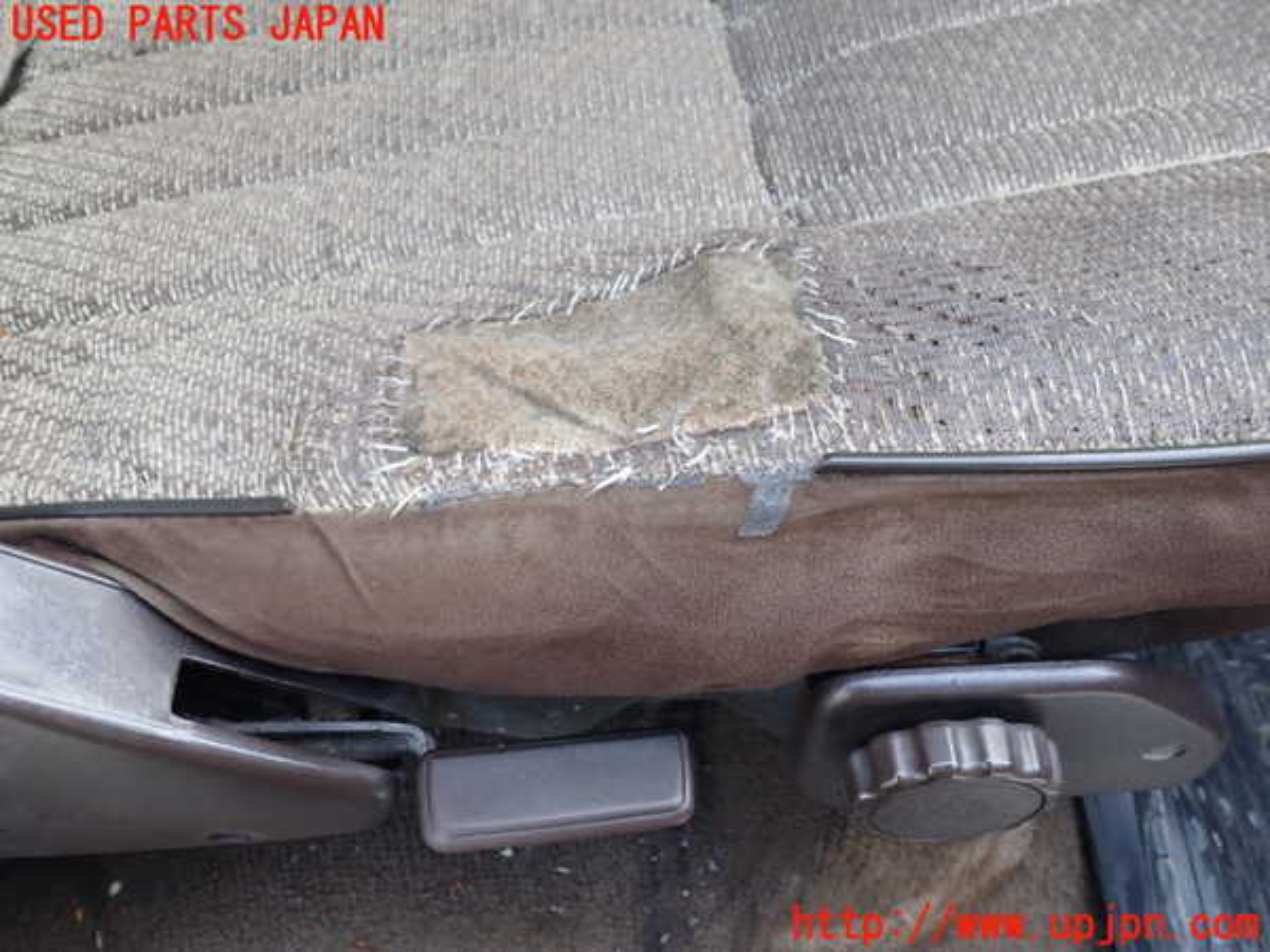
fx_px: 1101
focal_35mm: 30
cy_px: 476
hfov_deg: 60.0
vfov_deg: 46.8
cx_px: 635
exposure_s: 1/80
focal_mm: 5.4
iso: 100
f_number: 2.3
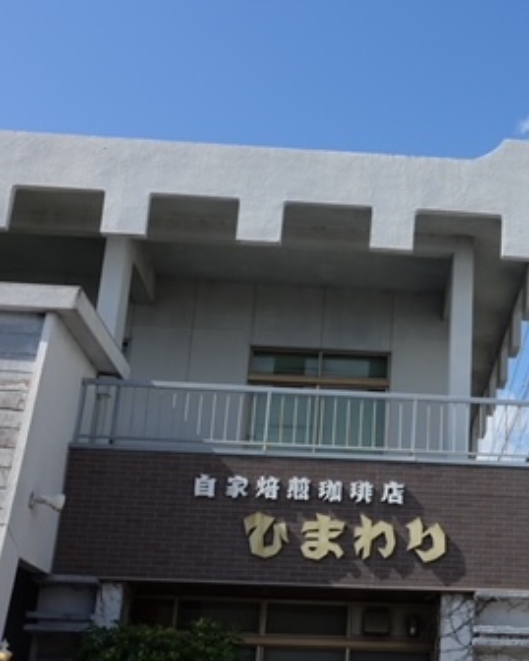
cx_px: 468
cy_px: 327
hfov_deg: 25.1
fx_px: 1154
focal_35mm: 59
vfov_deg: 31.9
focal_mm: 11.93
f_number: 5.6
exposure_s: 1/500
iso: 125
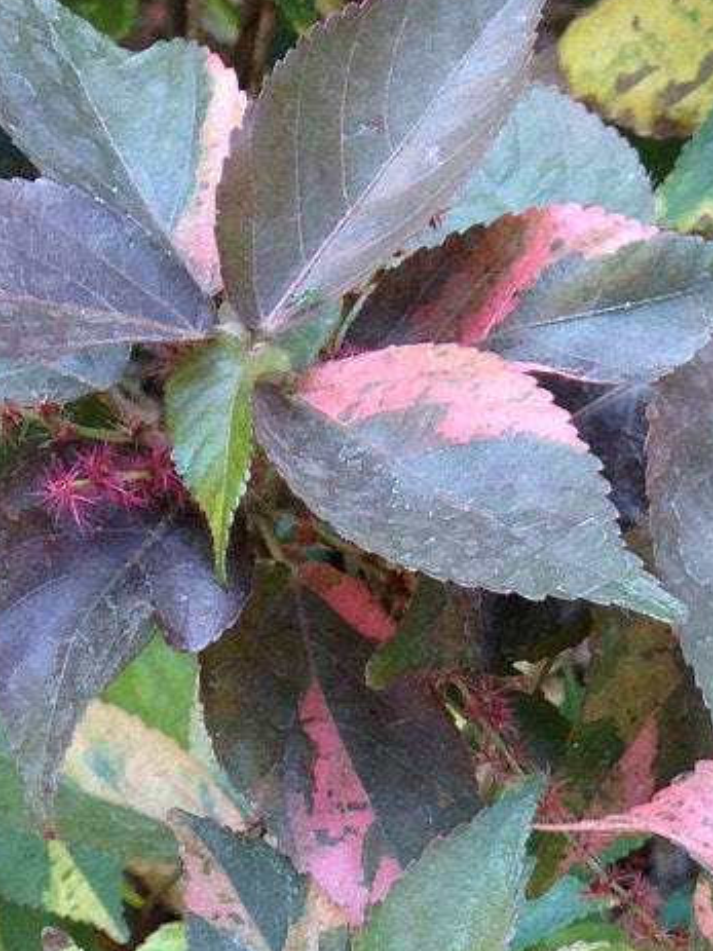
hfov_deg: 12.7
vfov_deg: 15.3
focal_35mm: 114
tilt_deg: -58.3
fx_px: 3132
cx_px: 816
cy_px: 1629
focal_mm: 4.12
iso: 64
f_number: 2.4
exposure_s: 1/60
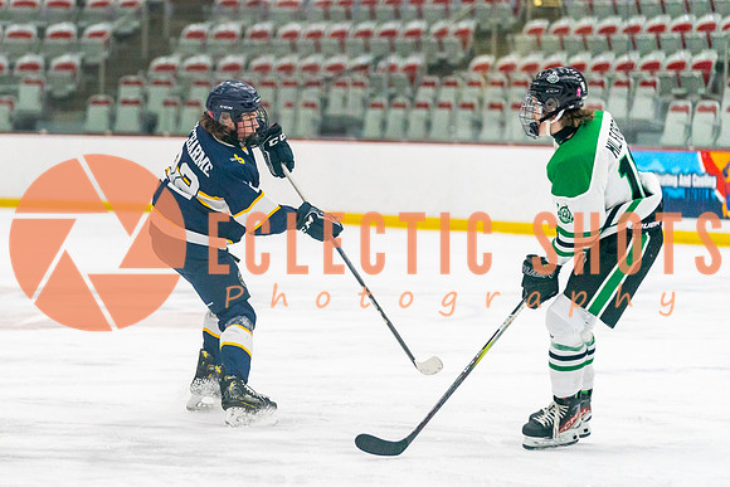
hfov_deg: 10.3
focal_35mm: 199
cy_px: 295
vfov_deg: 6.9
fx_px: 4035
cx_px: 163
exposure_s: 1/1250
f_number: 2.8
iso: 3200
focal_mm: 128
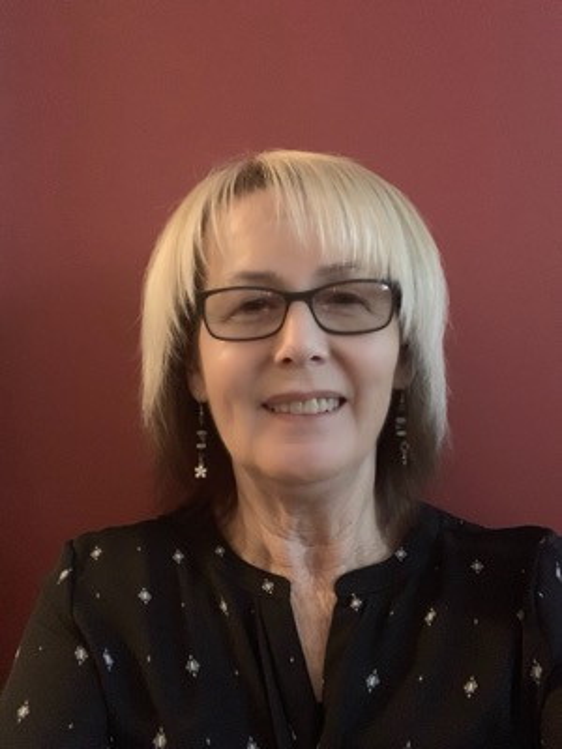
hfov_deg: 44.2
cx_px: 281
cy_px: 374
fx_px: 693
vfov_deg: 56.8
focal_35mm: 32
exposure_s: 1/15
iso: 640
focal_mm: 2.87
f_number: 2.2
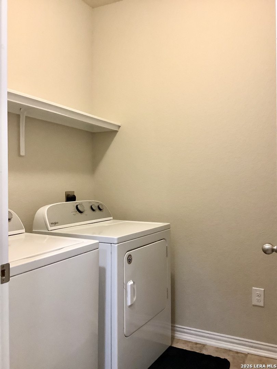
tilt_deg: -0.8
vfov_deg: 58.4
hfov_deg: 45.4
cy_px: 184
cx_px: 138
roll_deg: -0.6
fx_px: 331
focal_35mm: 31
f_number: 2.4
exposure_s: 1/30
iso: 400
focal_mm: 3.3
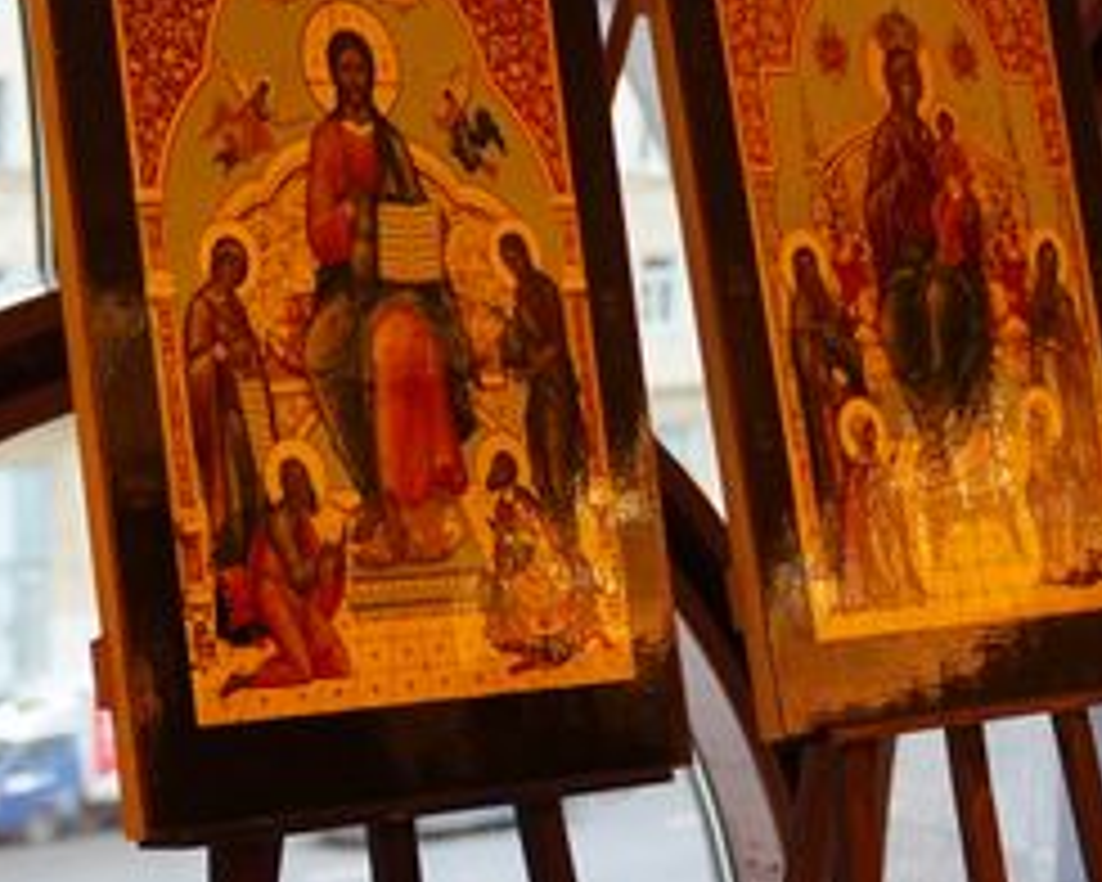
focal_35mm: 107
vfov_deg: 14.4
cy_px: 522
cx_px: 331
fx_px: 3490
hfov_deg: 17.9
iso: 1600
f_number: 2.8
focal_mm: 40
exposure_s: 1/500
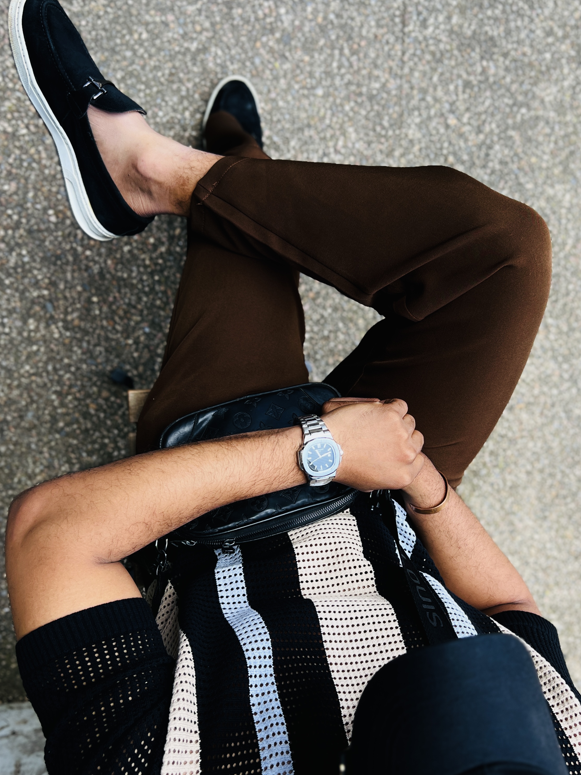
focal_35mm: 27
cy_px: 377
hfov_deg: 51.3
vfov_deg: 65.3
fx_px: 604
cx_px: 286
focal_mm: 5.7
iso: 50
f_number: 1.5
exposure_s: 1/362
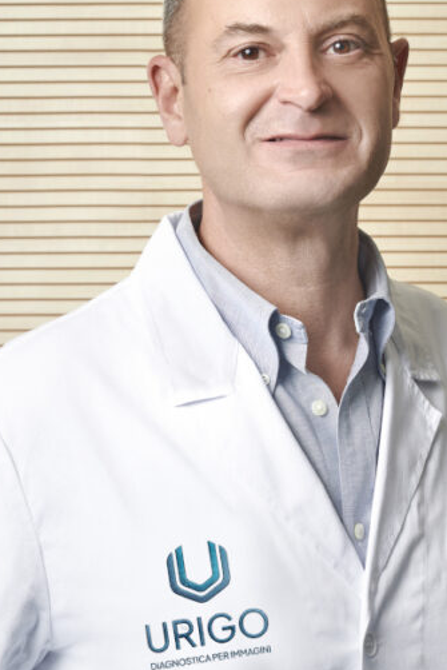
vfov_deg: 19.9
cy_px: 492
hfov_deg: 13.4
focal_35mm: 102
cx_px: 234
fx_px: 1898
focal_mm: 50
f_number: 6.3
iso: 125
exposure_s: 1/250
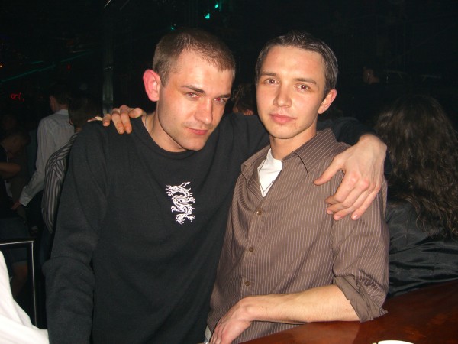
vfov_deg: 37.7
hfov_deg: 49.0
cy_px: 172
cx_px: 229
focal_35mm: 38
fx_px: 503
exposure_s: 1/60
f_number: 2.8
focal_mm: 7.9
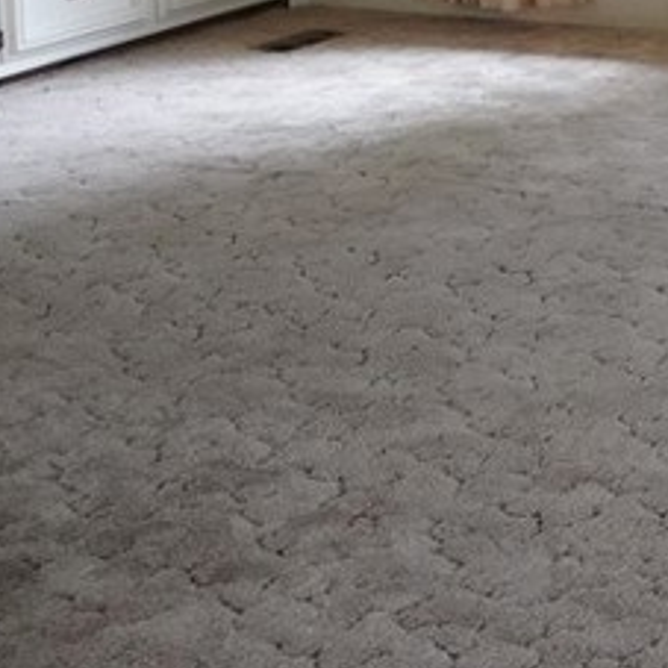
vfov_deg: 14.4
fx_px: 2511
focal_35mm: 115
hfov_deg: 13.8
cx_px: 1115
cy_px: -240
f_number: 4
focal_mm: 20
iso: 1600
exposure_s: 1/160
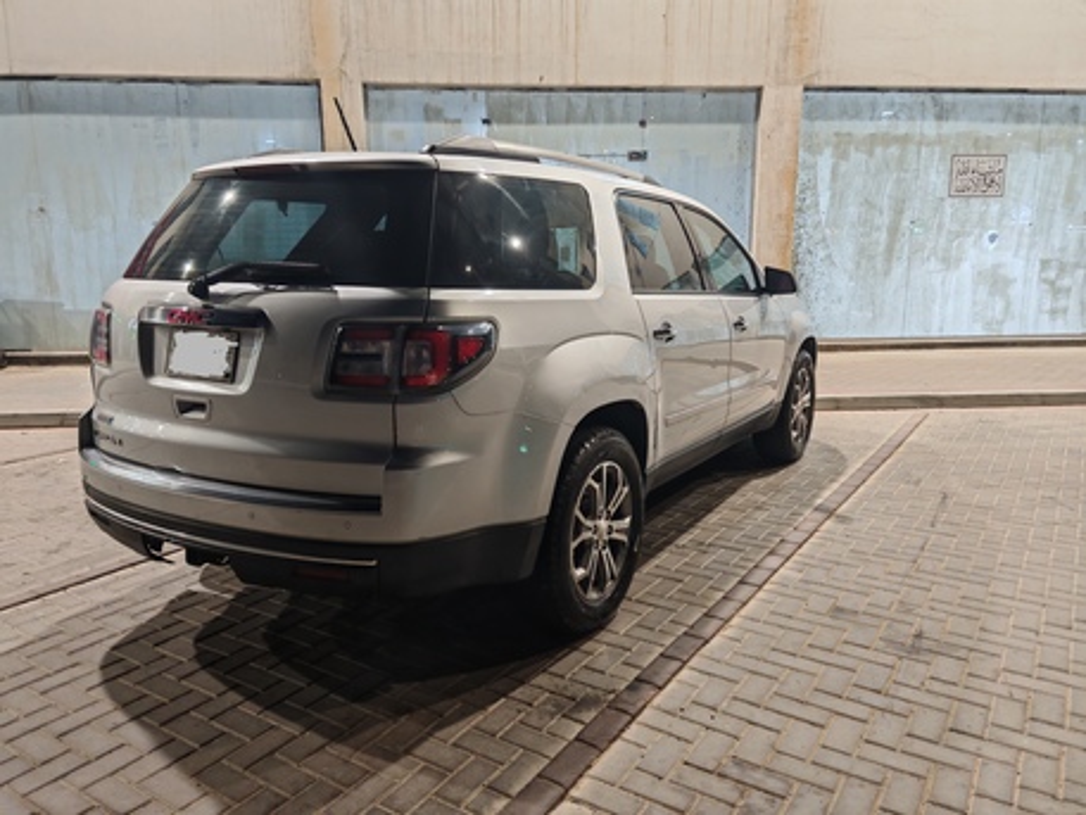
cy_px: 408
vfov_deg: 51.4
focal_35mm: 27
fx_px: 847
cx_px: 543
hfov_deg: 65.3
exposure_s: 1/60
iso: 640
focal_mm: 6.67
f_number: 1.9
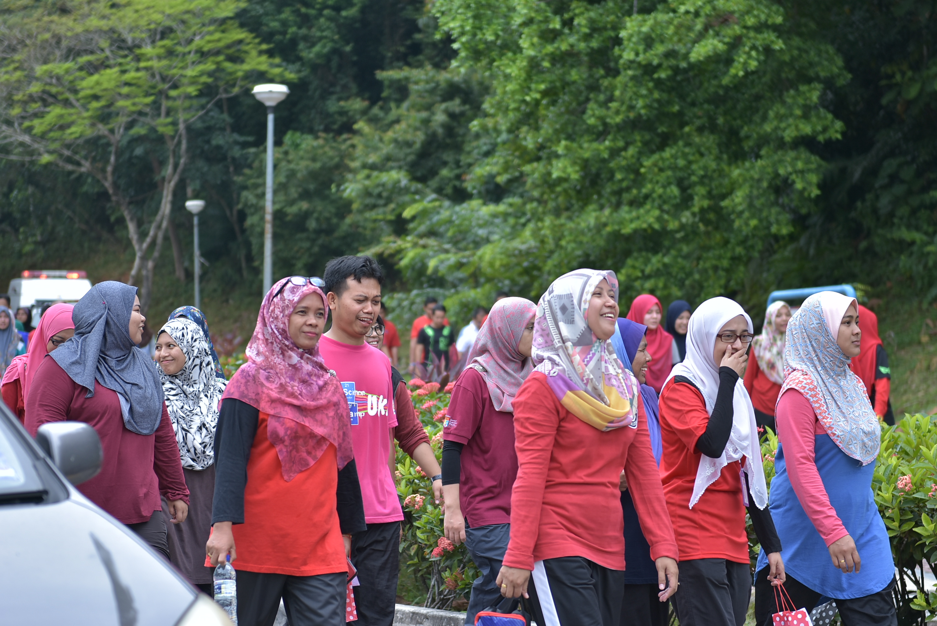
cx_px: 468
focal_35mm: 105
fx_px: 2735
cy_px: 313
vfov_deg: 13.1
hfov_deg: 19.4
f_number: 2.8
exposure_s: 1/320
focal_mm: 70
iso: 160
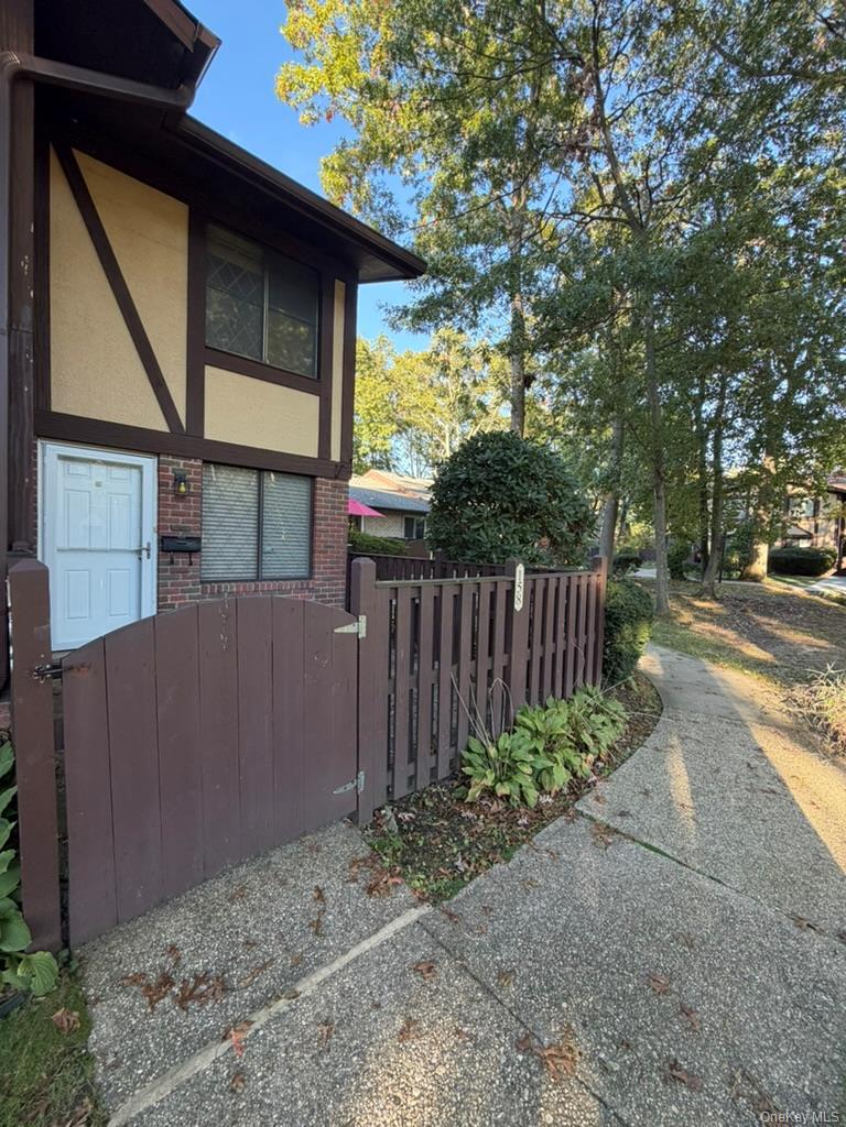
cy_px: 564
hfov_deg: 85.7
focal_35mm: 14
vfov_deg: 102.1
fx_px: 456
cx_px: 423
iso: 125
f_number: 2.2
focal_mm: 2.22
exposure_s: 1/121
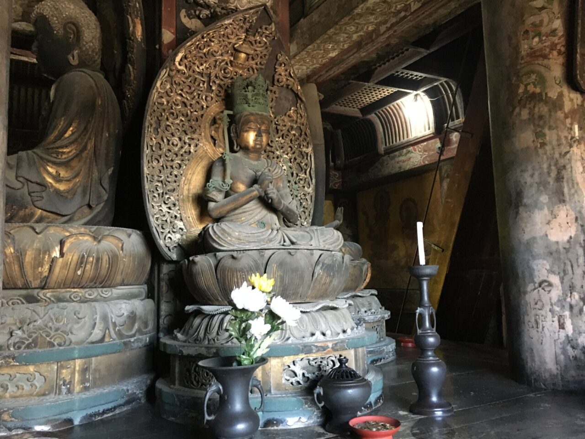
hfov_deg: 61.7
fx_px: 490
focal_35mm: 29
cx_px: 292
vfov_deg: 48.2
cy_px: 220
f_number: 2.2
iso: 250
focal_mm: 4.15
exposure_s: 1/15
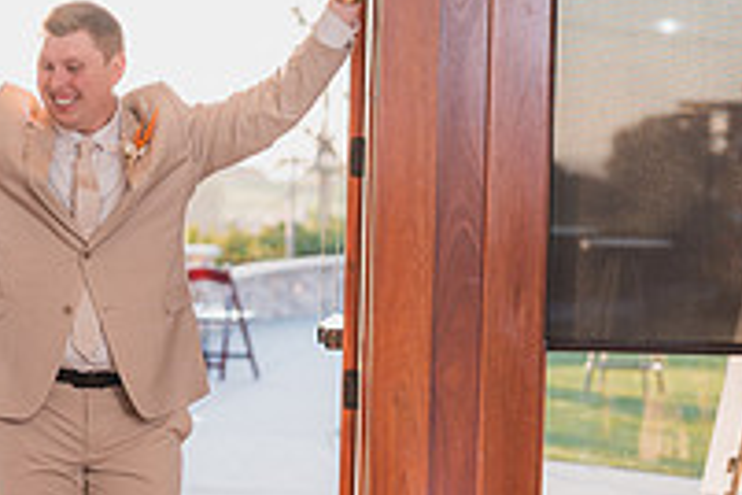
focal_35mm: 144
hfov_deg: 14.1
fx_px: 2968
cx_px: 85
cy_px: 308
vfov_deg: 9.5
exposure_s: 1/250
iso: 125
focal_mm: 50
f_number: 1.8
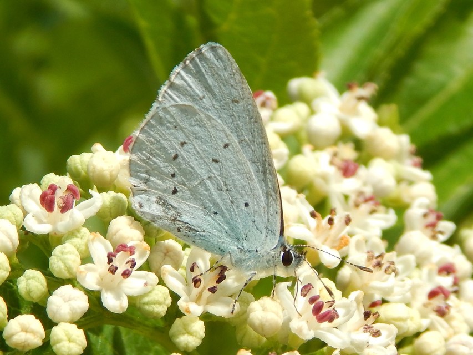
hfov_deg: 23.0
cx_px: 236
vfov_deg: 17.4
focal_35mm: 85
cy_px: 178
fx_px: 1162
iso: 125
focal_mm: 15.3
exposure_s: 1/1250
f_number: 4.3
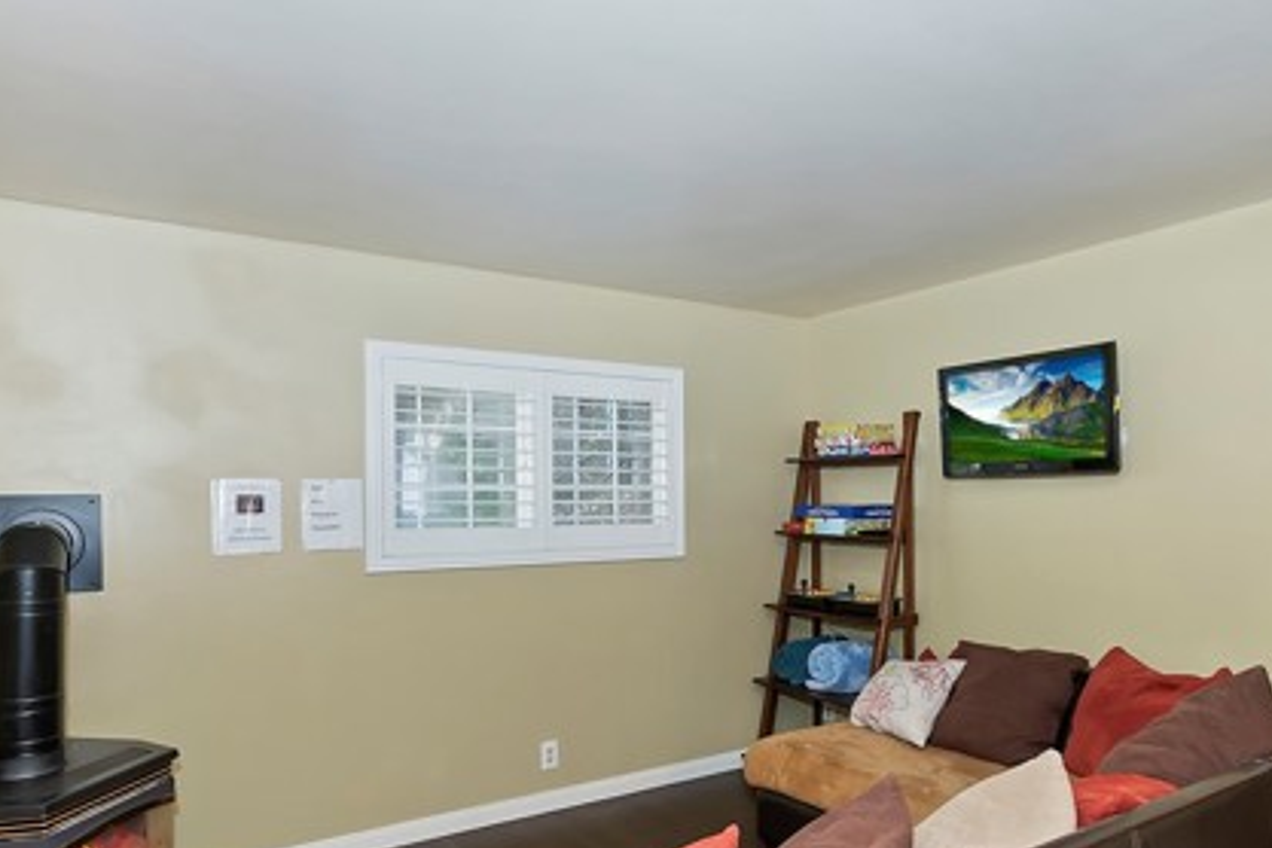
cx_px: 674
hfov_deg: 76.0
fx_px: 813
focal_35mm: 23
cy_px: 496
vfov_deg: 54.8
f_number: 8
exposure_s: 1/30
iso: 400
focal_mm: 10
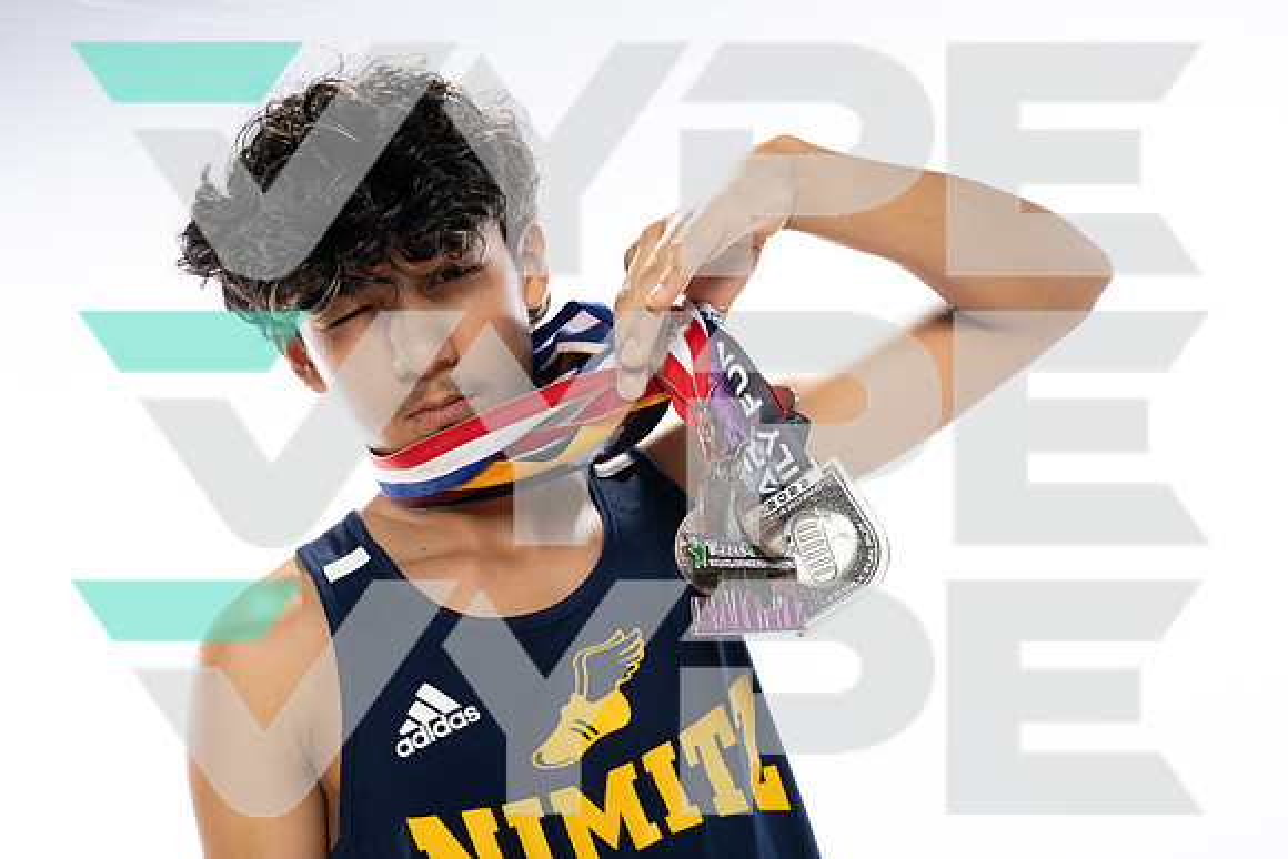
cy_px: 404
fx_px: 1176
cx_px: 606
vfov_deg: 40.1
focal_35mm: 33
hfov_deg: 57.4
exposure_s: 1/250
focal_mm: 31
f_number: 10
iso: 1250
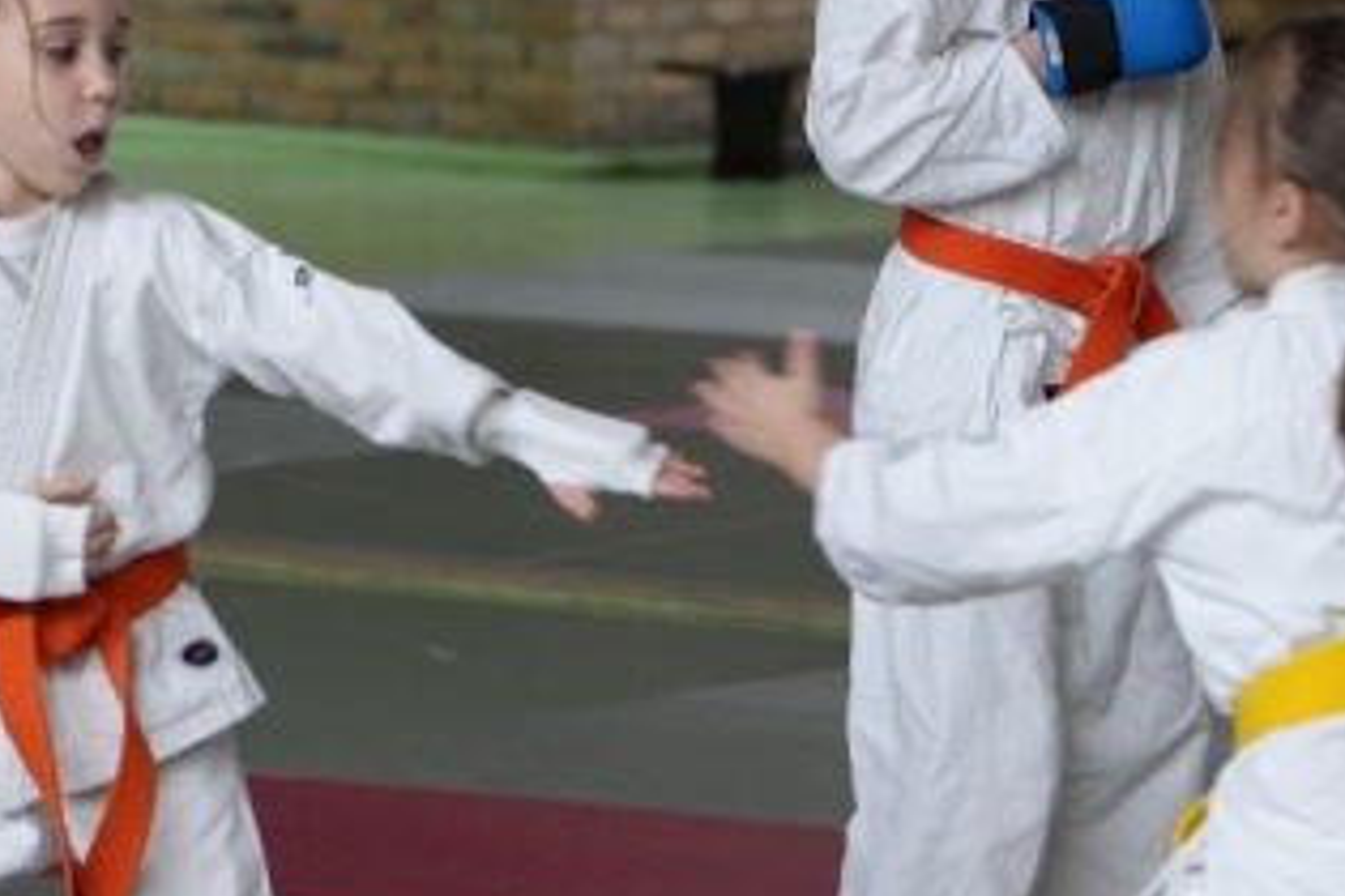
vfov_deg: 5.1
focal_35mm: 267
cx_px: 696
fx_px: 9975
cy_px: 369
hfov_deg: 7.7
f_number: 4
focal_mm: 105
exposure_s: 1/160
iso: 1250
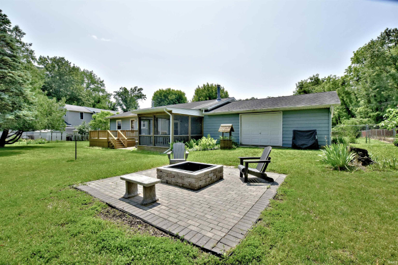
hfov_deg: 100.4
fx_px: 166
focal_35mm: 15
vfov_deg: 77.3
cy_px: 132
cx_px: 199
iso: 360
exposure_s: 1/500
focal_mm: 10
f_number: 11
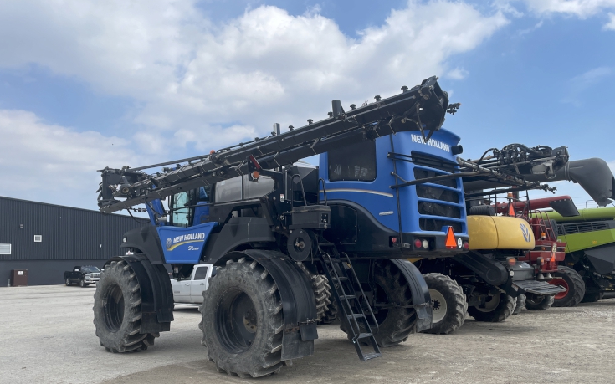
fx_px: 503
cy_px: 237
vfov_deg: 41.6
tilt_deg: +6.6
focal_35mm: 30
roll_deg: +2.2
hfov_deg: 62.9
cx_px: 325
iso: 32
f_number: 1.6
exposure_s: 1/3731
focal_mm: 4.2
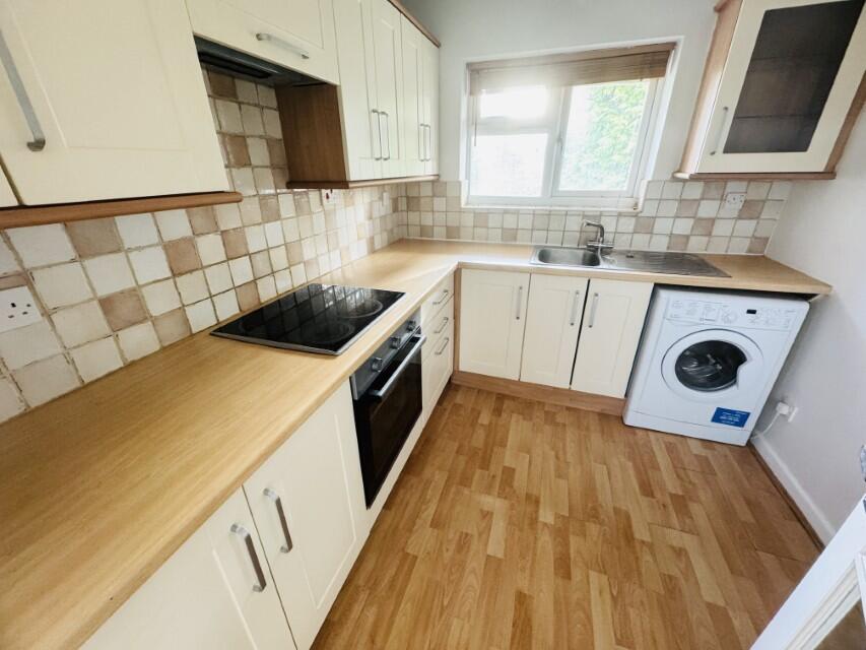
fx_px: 350
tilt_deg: -24.5
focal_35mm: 14
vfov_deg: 85.7
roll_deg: +1.0
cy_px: 325
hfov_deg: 102.1
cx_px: 433
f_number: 2.2
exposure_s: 1/50
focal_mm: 2.22
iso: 400
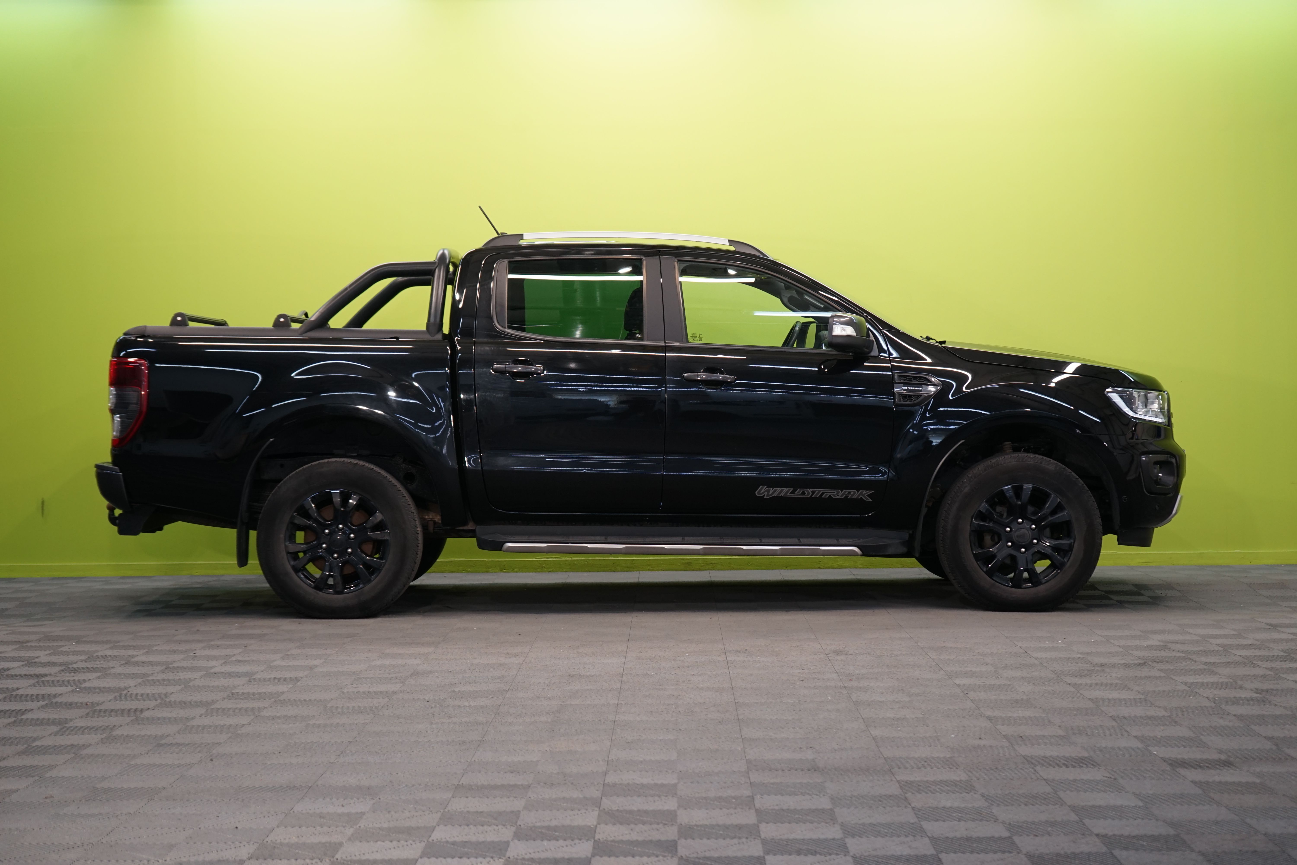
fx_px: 2270
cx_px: 648
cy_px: 432
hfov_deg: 31.9
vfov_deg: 21.6
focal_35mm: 63
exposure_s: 1/40
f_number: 5.6
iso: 500
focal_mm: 63
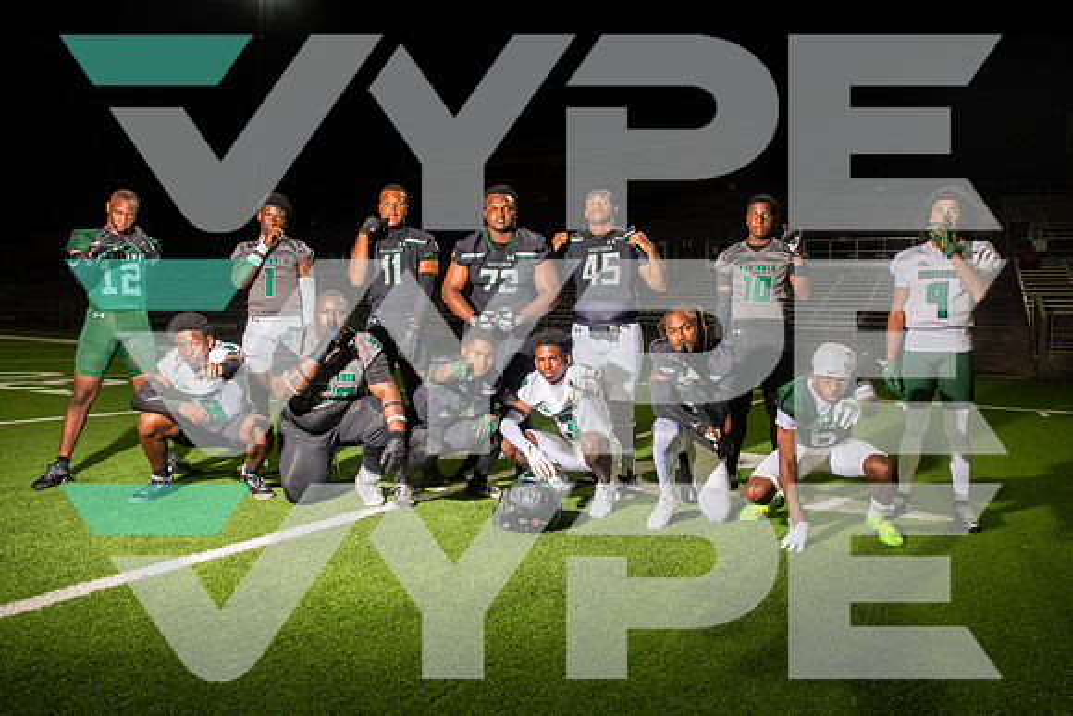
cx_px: 536
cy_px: 358
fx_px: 715
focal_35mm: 24
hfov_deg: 73.7
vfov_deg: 53.2
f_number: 7.1
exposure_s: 1/400
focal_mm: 24
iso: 1000
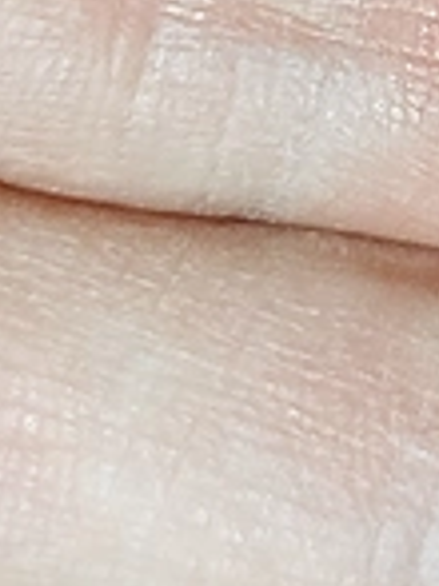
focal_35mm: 209
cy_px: -363
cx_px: 635
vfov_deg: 9.2
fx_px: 3539
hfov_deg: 7.0
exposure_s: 1/50
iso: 200
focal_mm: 5.31
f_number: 1.7
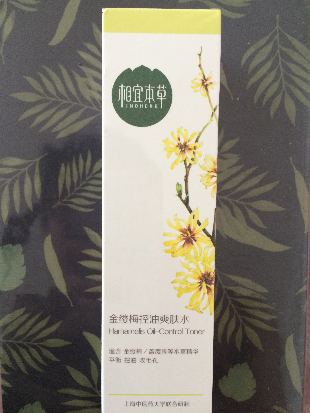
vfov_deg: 61.7
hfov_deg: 48.2
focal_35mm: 29
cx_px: 155
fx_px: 346
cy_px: 206
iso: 250
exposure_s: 1/33
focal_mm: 4.15
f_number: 2.2
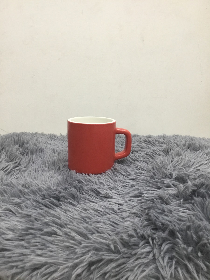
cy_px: 140
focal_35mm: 31
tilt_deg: -9.8
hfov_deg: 45.4
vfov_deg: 58.4
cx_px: 105
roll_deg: -0.1
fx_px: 251
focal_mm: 3.3
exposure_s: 1/33
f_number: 2.4
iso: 125
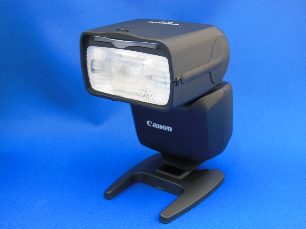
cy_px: 114
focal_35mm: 45
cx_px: 153
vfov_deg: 32.2
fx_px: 398
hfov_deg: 42.1
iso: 400
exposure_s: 1/20
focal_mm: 8
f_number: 4.4
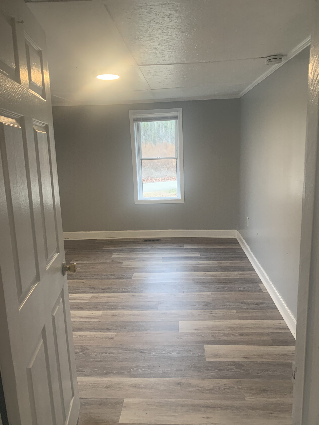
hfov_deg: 53.1
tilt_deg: -9.1
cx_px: 160
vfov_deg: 67.3
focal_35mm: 26
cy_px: 212
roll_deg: +0.6
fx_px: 319
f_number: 1.8
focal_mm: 4.25
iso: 125
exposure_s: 1/60
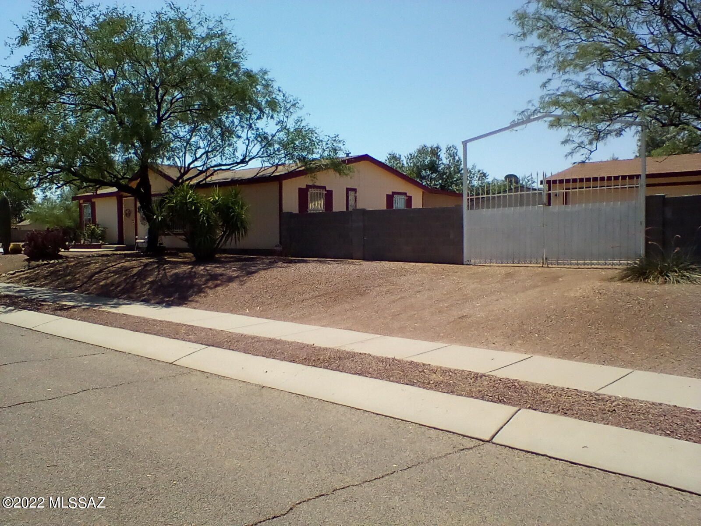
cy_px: 263
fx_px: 628
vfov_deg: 45.4
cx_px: 350
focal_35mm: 31
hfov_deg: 58.4
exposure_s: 1/2016
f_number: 2.4
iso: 105
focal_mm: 2.38
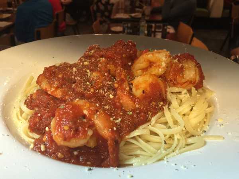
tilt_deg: -29.6
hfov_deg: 61.7
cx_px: 120
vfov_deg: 48.2
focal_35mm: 29
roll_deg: -2.2
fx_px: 200
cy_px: 90
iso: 64
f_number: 2.2
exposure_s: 1/15
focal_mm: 4.15
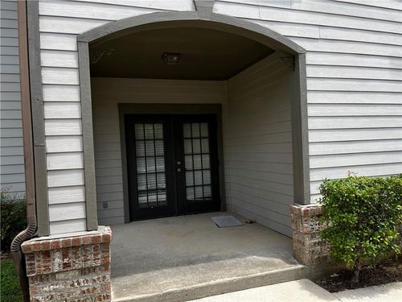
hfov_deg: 67.3
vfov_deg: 53.1
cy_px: 151
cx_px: 201
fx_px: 302
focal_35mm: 26
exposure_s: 1/1536
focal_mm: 5.1
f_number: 1.6
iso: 50
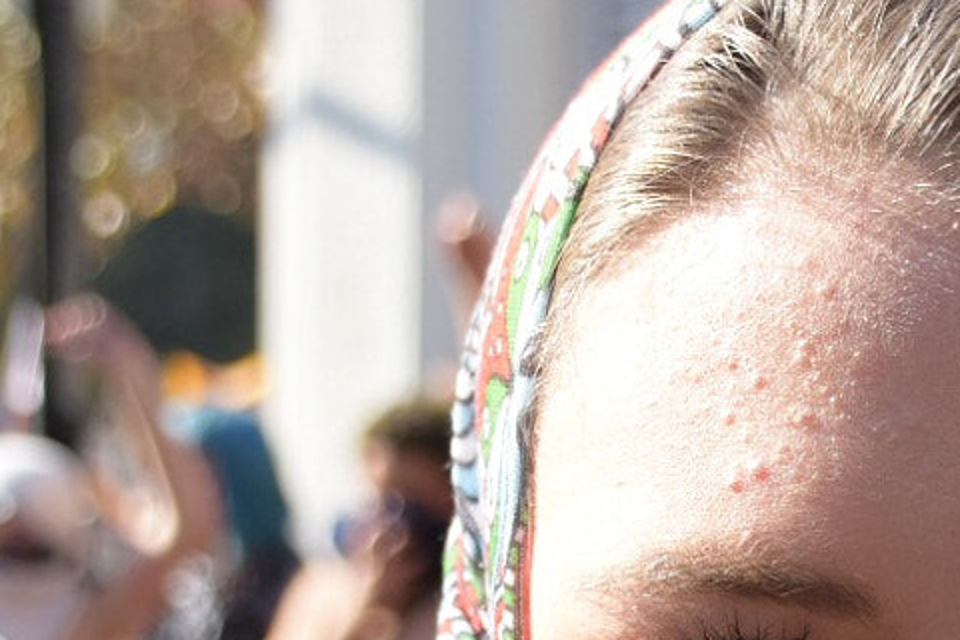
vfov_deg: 12.2
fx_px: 2933
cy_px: 765
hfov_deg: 18.0
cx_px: 1020
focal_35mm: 110
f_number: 3.8
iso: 500
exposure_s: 1/1250
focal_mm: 22
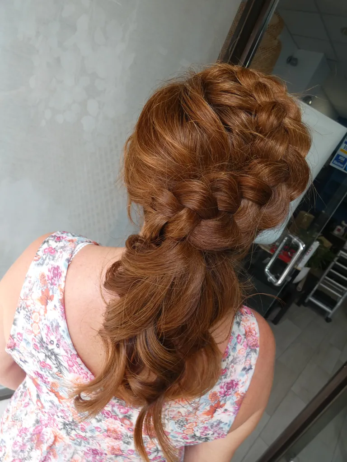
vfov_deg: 81.7
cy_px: 231
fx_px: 267
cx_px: 174
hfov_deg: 66.0
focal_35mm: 20
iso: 80
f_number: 2.8
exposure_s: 1/100
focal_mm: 3.6
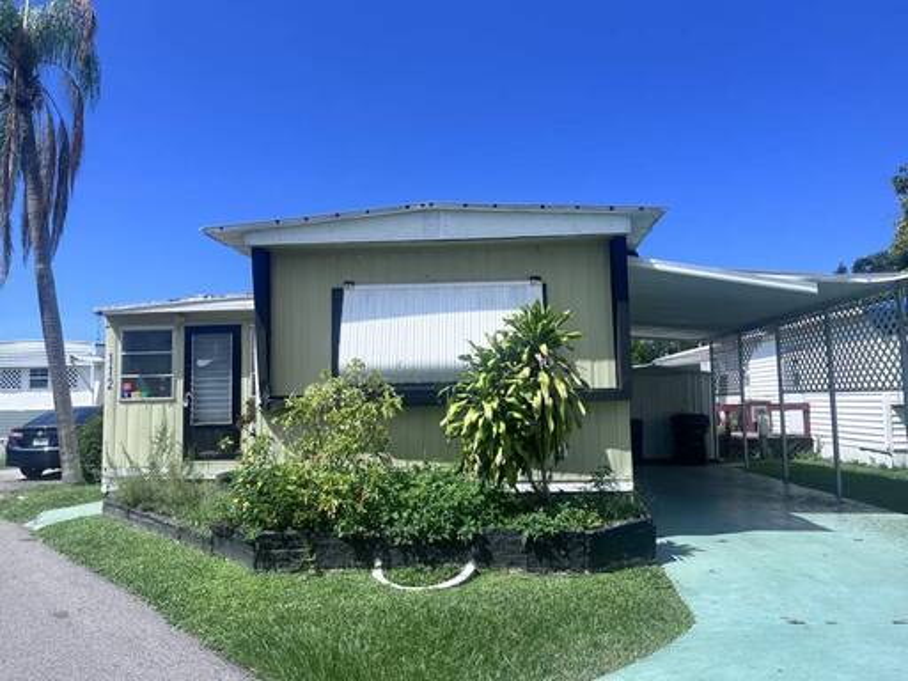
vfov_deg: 53.1
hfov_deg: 67.3
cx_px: 454
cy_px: 340
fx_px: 682
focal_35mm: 26
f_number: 1.6
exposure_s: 1/4310
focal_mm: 5.1
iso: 50
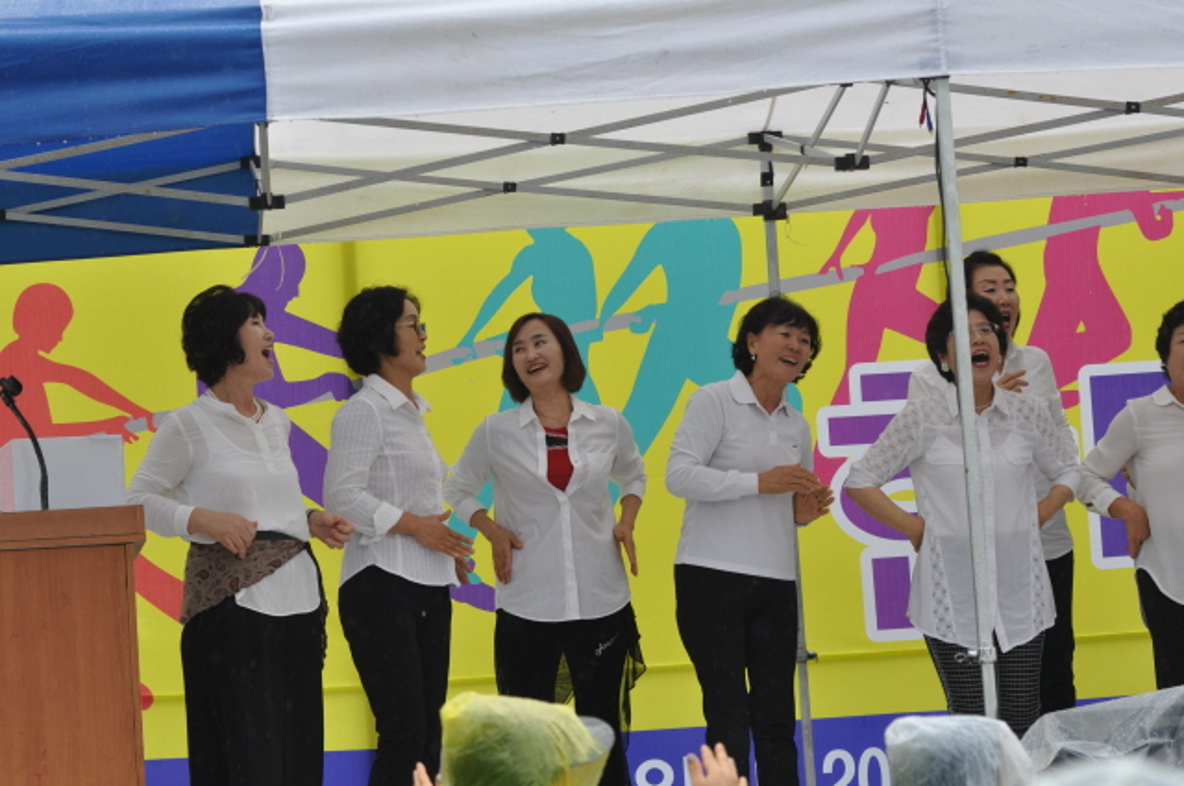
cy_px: 393
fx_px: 5715
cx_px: 592
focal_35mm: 174
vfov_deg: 7.9
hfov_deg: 11.8
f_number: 5.6
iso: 360
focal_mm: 116
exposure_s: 1/500
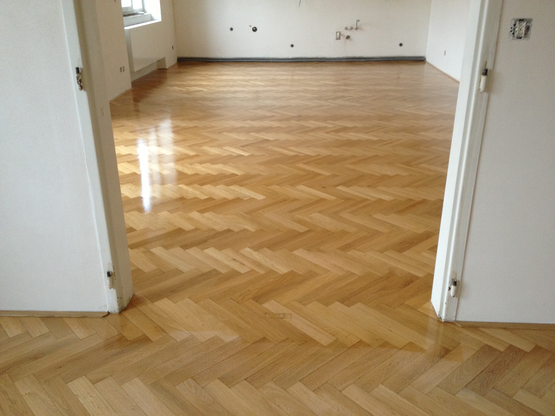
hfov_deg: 52.6
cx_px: 278
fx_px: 561
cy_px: 208
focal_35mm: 35
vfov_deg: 40.7
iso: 100
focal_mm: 4.28
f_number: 2.4
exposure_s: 1/20
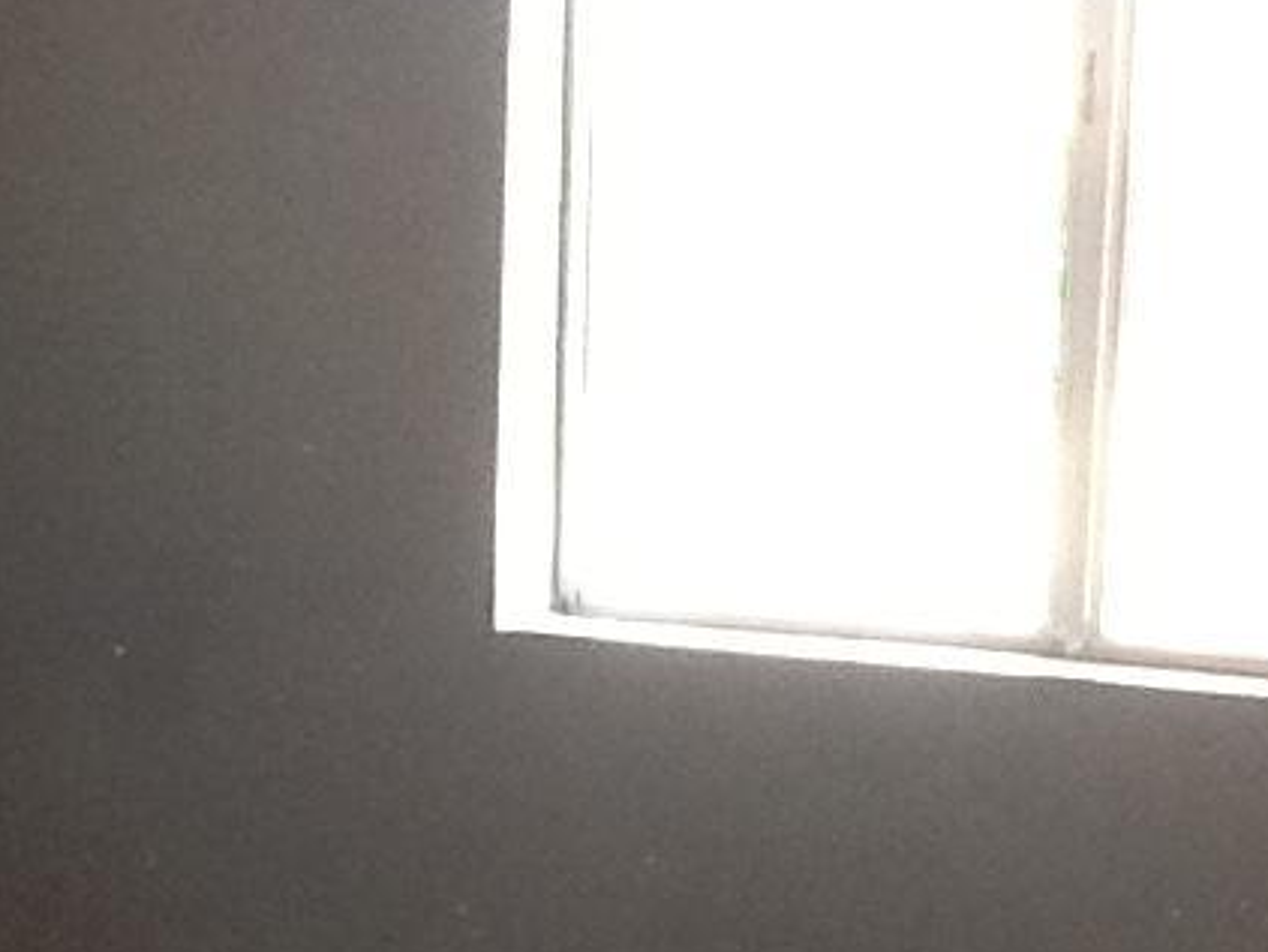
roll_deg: -0.4
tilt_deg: -9.8
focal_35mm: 100
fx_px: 3665
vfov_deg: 14.7
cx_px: 352
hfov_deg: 19.5
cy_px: 850
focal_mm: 2.03
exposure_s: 1/30
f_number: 2.4
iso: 125
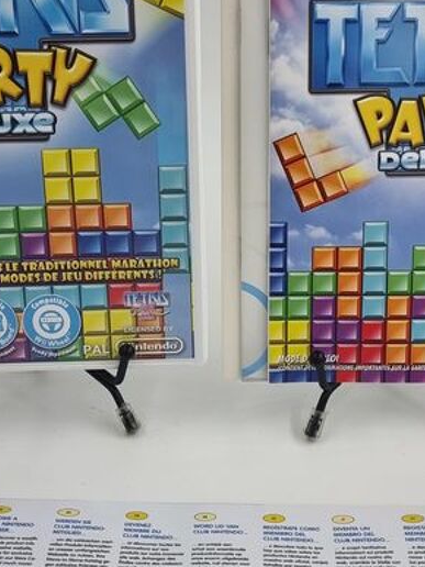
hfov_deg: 23.7
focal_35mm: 62
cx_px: 216
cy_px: 271
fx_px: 1015
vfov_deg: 31.2
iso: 50
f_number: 1.8
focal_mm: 6.7
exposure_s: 1/120
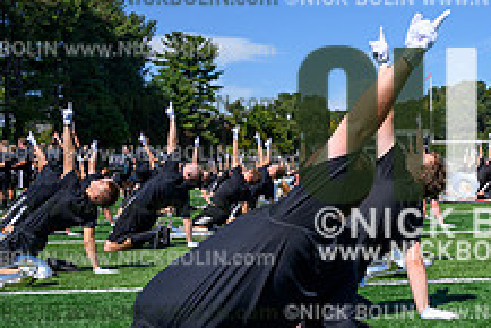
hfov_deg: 29.8
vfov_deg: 21.3
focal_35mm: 64
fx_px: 873
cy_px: 155
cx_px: 457
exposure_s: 1/640
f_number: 8
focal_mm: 24
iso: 160
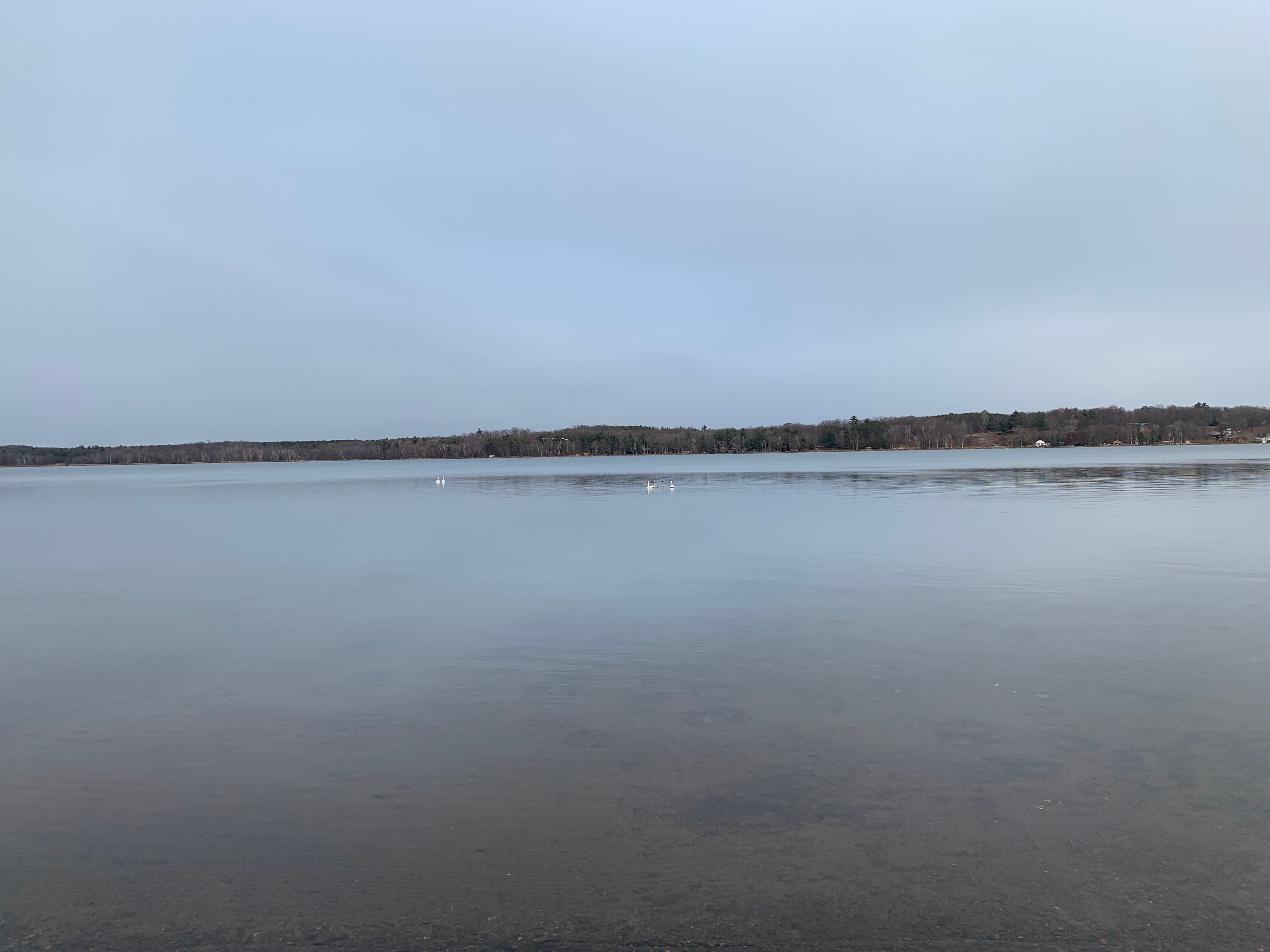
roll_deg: +1.6
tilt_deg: -1.8
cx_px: 635
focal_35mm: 26
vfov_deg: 53.1
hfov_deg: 67.3
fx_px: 954
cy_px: 476
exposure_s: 1/651
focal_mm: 4.25
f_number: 1.8
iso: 25
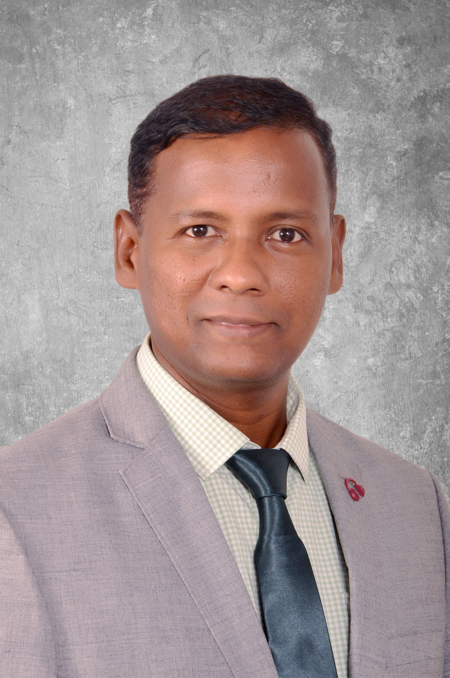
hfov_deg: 14.0
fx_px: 1833
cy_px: 339
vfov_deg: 20.9
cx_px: 225
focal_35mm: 98
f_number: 6.3
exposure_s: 1/200
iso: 250
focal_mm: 65
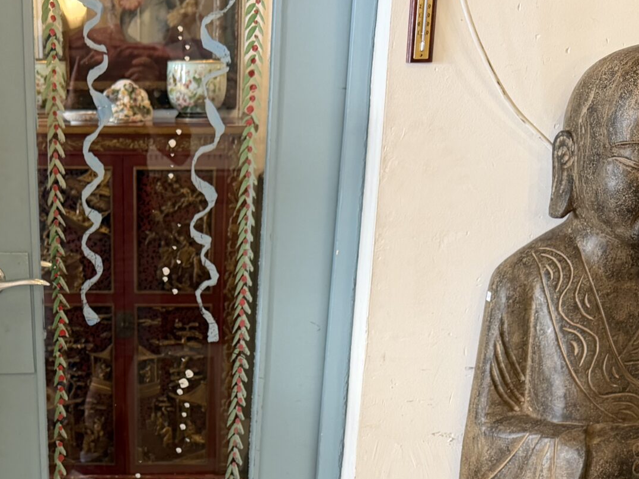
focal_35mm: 57
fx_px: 1052
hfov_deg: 33.1
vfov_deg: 24.2
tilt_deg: -21.8
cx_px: 157
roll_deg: +1.2
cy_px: 506
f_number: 1.78
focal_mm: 6.76
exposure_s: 1/50
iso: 160
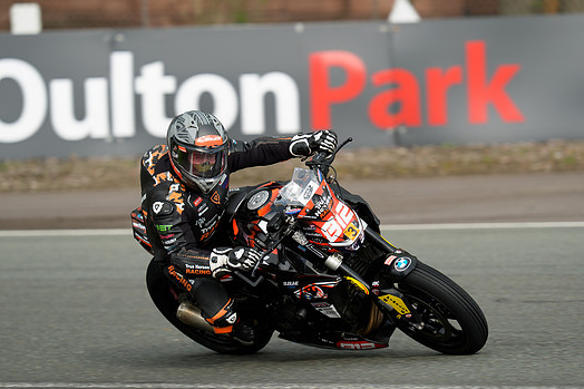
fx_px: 7184
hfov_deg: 4.7
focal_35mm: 443
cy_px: 207
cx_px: 322
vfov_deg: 3.1
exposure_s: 1/500
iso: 160
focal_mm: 400
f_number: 4.5
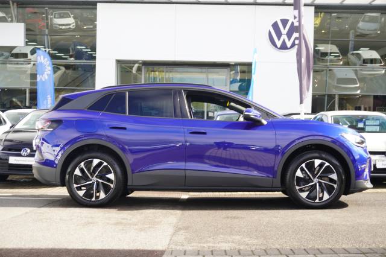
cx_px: 193
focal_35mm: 51
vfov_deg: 26.5
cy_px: 128
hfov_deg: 38.9
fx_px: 547
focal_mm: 34
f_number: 5.6
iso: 100
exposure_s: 1/60
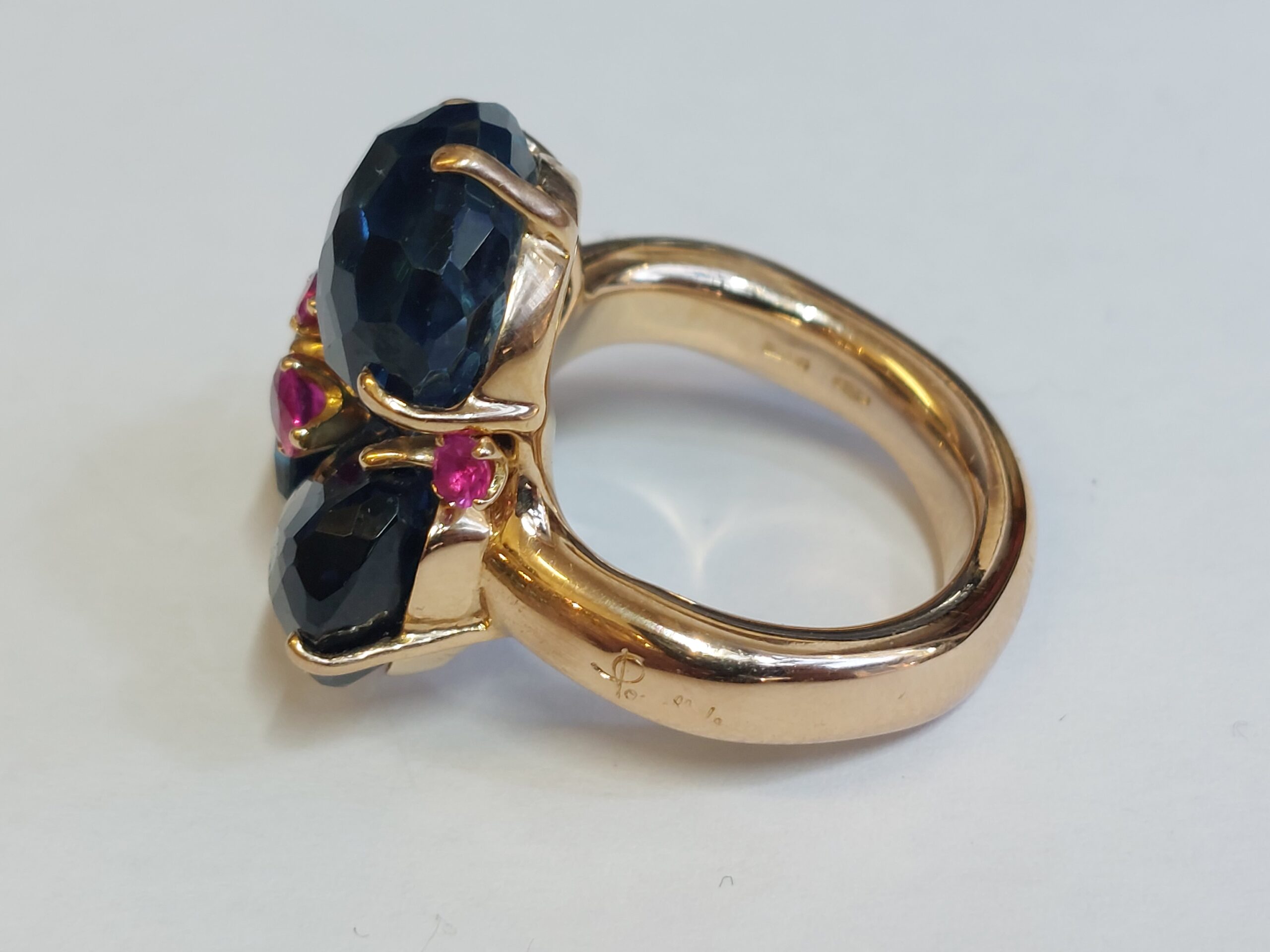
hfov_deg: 69.4
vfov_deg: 54.9
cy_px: 476
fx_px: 917
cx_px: 635
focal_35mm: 25
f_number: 1.8
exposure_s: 1/50
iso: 40
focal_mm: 5.23
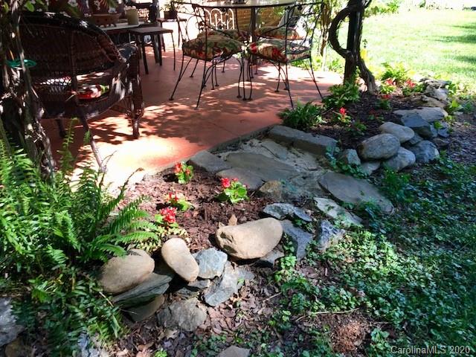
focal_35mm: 29
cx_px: 238
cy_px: 178
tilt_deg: -27.8
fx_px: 399
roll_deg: +2.2
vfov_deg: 48.2
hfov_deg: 61.7
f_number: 2.2
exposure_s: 1/120
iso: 25
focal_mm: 4.15
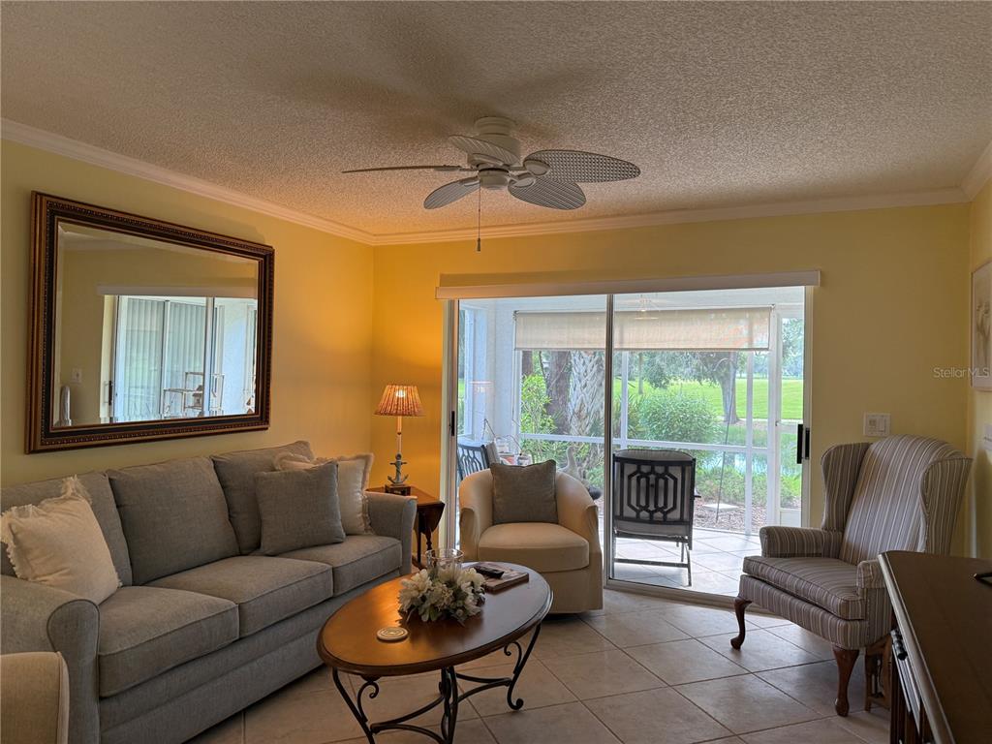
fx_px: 688
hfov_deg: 71.6
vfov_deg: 56.8
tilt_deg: -1.0
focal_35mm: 24
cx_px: 496
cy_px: 372
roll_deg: -0.5
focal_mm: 6.76
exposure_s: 1/120
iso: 125
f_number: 1.78
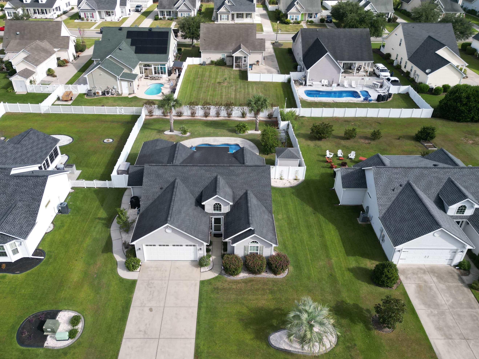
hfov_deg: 63.4
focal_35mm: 28
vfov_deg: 49.7
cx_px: 227
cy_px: 186
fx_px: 387
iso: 150
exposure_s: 1/2500
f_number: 1.7
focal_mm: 6.72
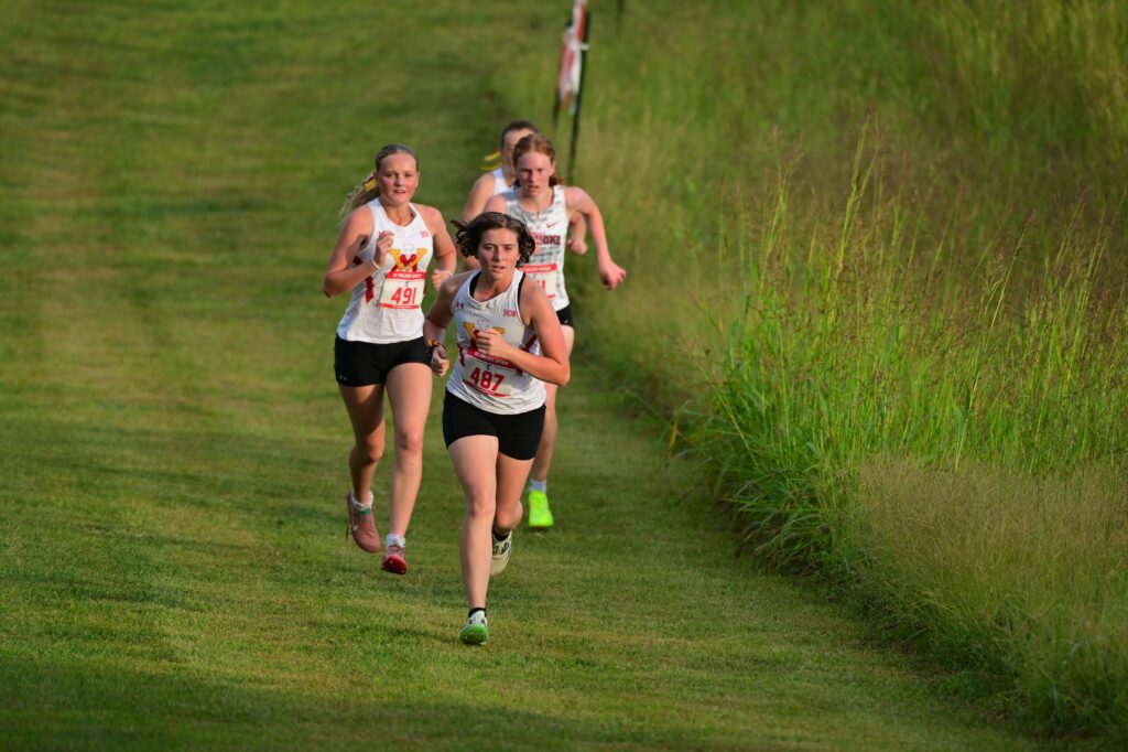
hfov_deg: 3.8
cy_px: 376
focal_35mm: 540
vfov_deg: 2.5
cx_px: 564
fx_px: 16914
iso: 200
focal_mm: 360
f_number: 4
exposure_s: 1/640
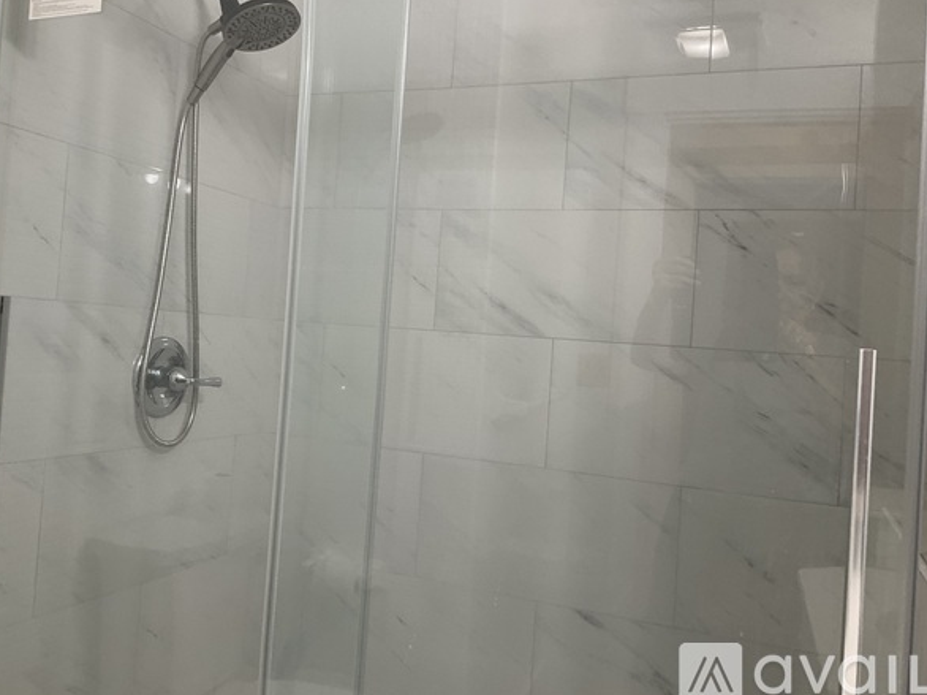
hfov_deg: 55.2
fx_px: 883
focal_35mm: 33
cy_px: 310
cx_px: 407
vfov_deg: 42.9
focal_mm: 3
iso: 50
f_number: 1.8
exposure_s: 1/120
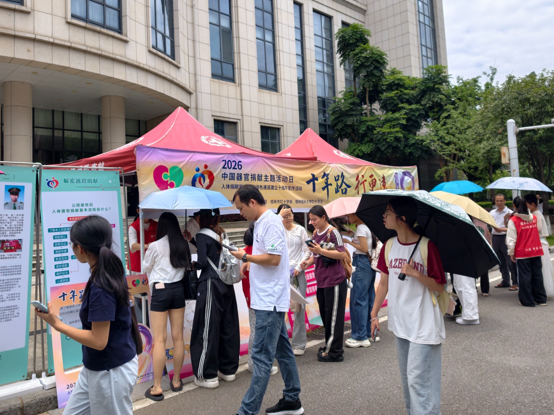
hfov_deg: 63.4
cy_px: 174
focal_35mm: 28
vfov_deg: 49.6
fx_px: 448
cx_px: 281
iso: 72
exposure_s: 1/2809
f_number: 1.57
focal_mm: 7
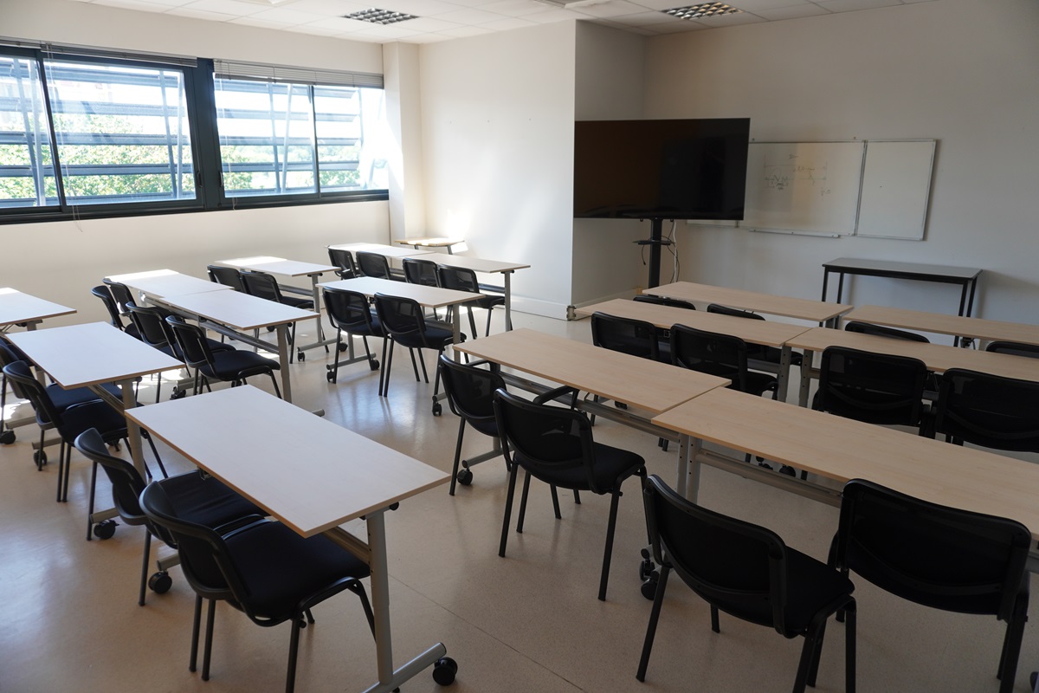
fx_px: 693
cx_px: 520
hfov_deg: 73.7
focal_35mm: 24
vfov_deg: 53.1
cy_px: 346
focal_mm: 16
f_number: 4
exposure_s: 1/60
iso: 200
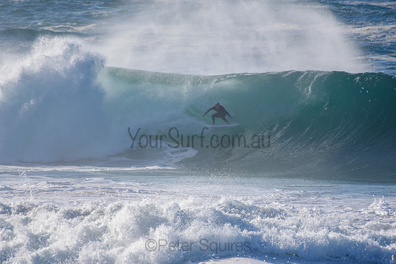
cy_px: 132
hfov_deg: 2.7
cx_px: 198
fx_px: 8252
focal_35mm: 750
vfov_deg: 1.8
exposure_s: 1/2000
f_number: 5.6
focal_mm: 500
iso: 320
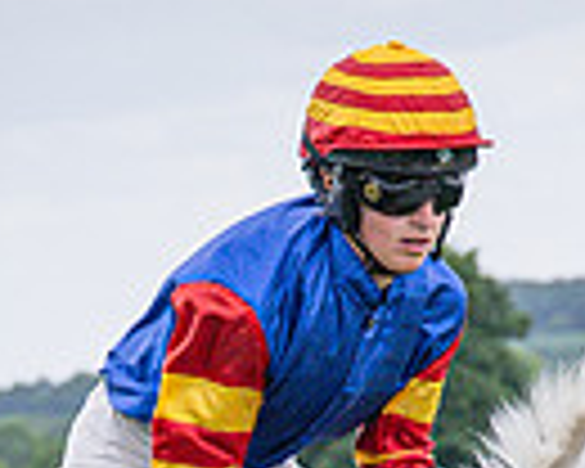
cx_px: 7
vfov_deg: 2.4
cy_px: 1016
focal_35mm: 635
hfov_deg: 3.0
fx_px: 10994
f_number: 4
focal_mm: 70
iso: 400
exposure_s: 1/3200
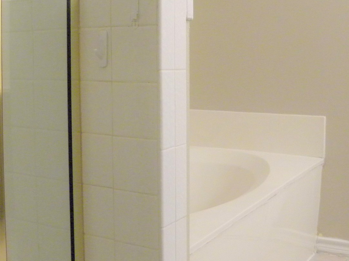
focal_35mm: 49
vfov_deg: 29.4
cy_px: 84
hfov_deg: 38.9
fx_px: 494
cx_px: 181
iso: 400
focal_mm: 4.6
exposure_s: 1/55.6
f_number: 2.8
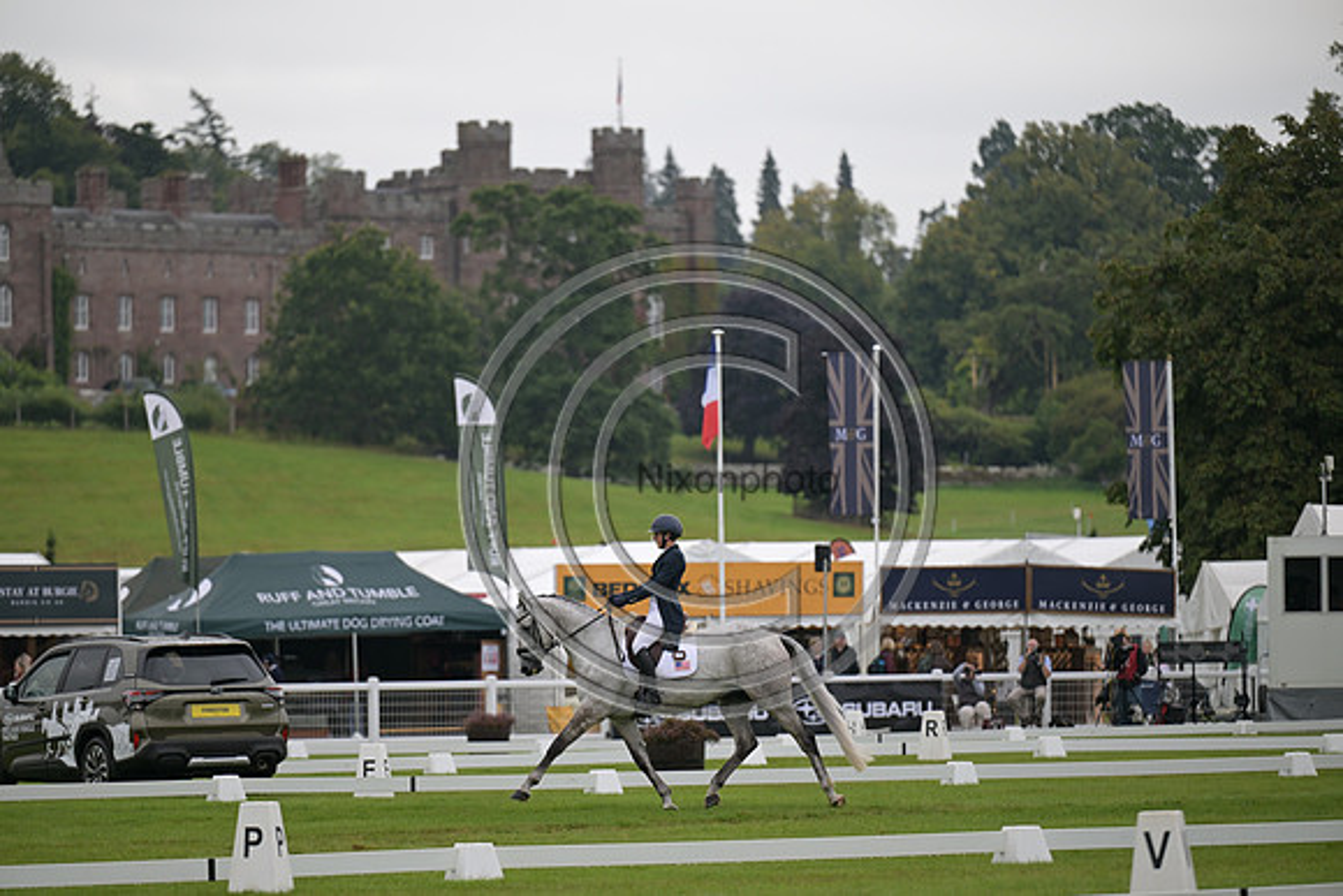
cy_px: 448
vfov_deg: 6.9
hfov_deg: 10.3
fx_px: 7463
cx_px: 672
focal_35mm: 200
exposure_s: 1/1250
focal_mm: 200
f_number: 3.2
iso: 450
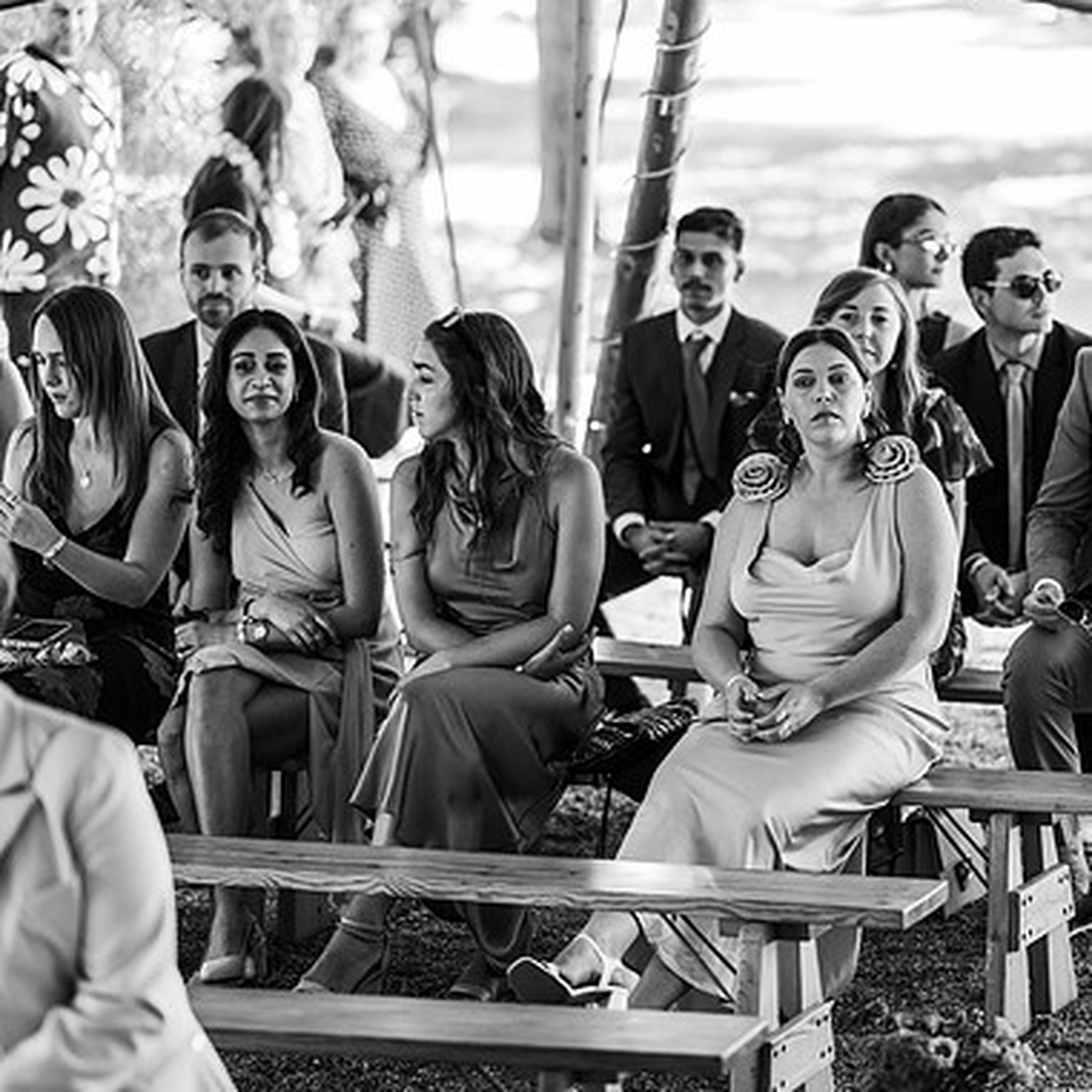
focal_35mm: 110
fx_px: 3926
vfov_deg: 15.8
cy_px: 545
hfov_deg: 15.8
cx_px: 760
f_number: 1.8
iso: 320
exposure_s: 1/200
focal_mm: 85
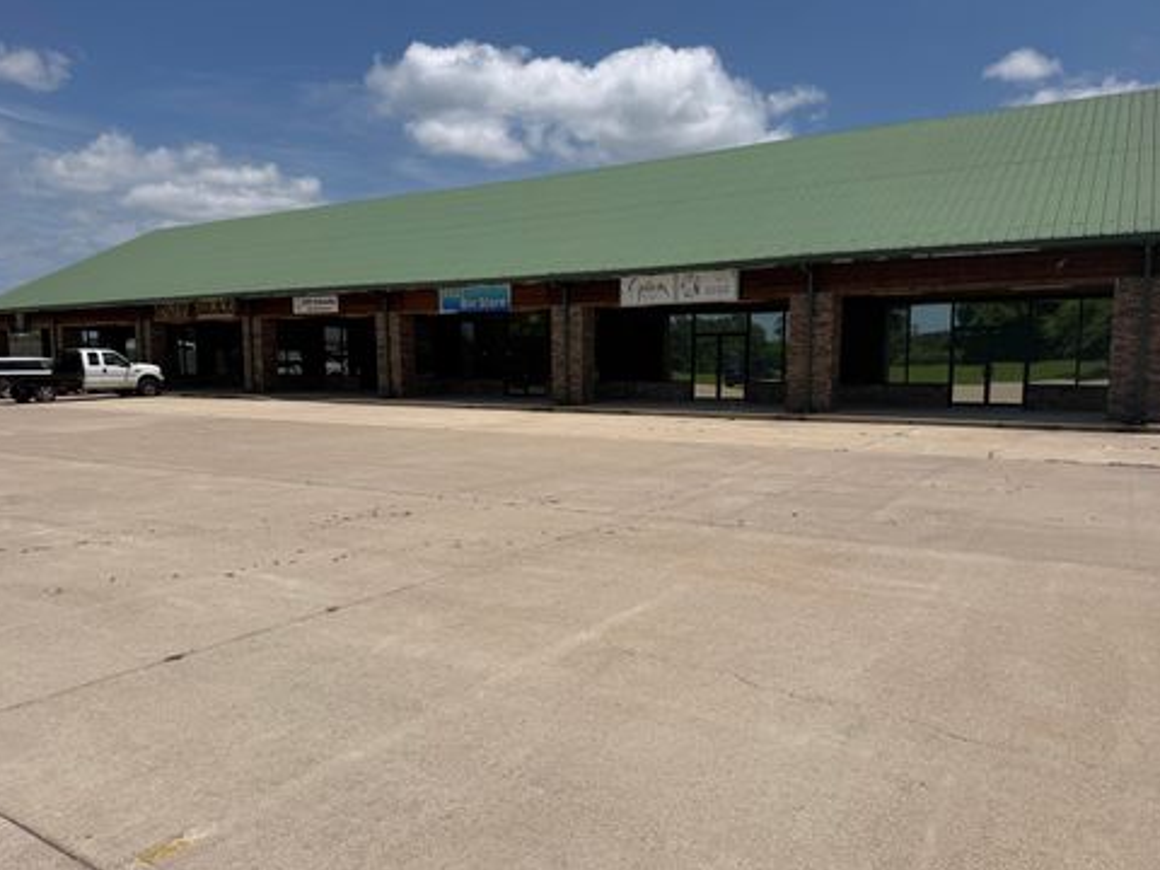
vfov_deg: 54.9
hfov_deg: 69.4
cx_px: 585
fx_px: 838
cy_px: 441
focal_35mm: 25
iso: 80
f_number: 1.78
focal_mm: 6.76
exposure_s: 1/11905
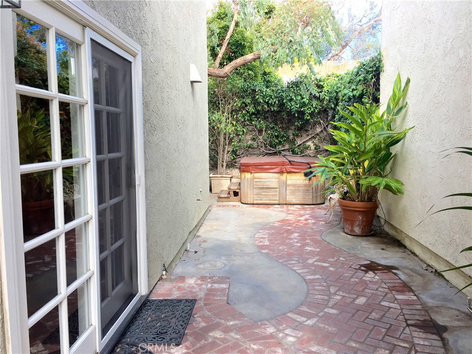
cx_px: 236
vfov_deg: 48.2
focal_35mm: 29
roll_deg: +0.5
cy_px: 177
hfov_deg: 61.7
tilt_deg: -3.2
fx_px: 395
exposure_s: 1/141
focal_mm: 4.15
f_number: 2.2
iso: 32
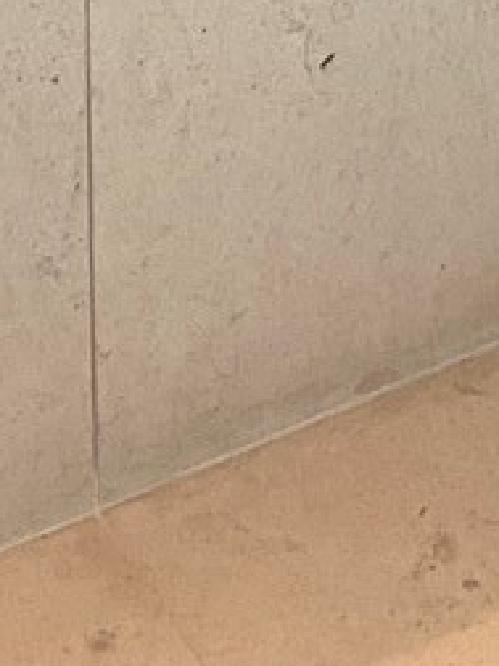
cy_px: -1158
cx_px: 800
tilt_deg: -9.2
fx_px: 3171
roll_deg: +0.1
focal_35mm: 165
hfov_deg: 8.7
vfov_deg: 9.8
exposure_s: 1/60
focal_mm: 4.25
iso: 100
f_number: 1.8
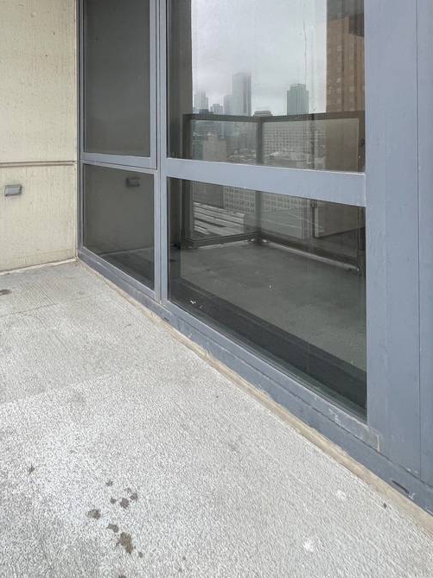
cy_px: 135
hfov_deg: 60.3
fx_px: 351
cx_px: 113
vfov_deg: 72.7
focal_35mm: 21
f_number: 1.8
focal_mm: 1.57
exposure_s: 1/99
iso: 50
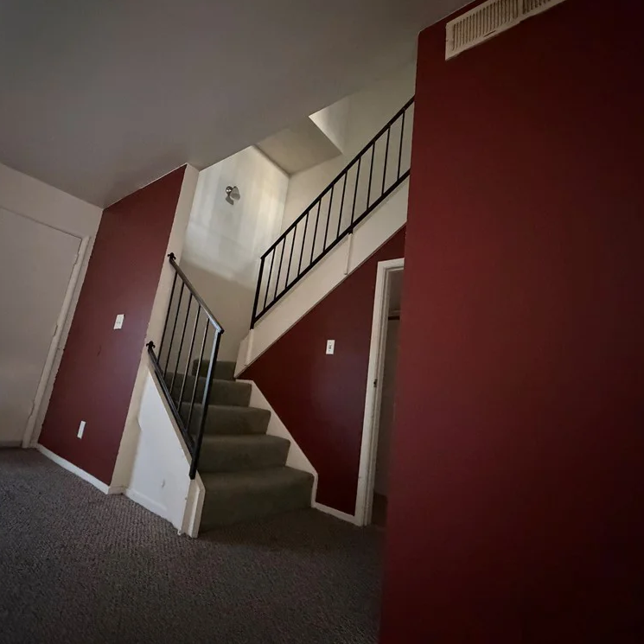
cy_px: 315
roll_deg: -8.3
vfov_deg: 84.0
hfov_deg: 83.9
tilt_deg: +12.1
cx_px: 309
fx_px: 358
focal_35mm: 17
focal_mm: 2.22
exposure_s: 1/30
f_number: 2.2
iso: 1600
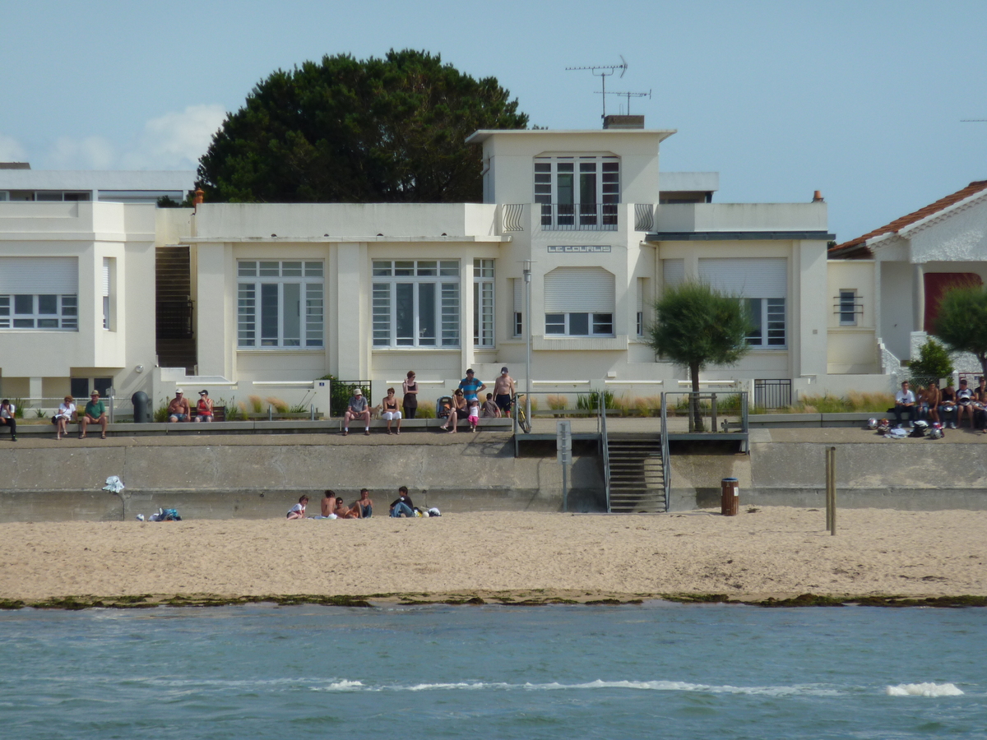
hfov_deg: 6.6
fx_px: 8554
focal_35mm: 300
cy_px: 370
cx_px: 494
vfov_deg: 5.0
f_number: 5.6
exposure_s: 1/640
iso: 80
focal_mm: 49.2
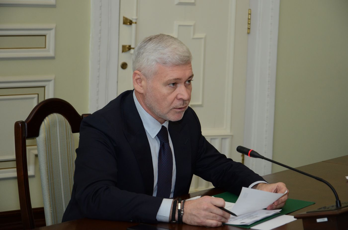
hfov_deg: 20.7
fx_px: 955
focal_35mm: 99
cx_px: 174
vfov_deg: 13.8
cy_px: 115
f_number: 5.3
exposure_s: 1/200
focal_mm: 66
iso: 800
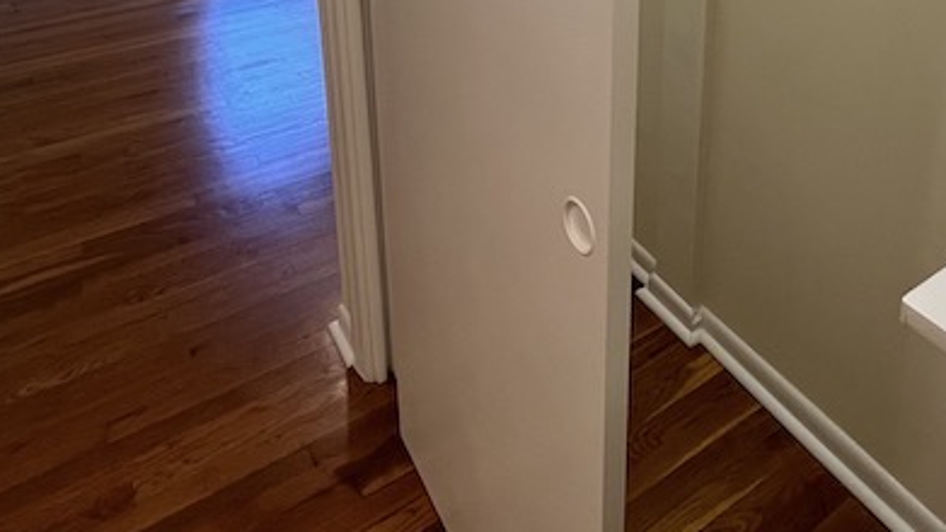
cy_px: -94
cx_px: 607
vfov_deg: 33.4
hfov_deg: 64.8
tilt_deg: -13.8
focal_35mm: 29
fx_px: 727
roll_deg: +0.2
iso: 200
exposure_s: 1/120
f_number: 1.8
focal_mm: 1.57
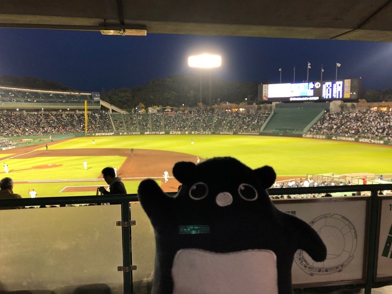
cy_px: 147
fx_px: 317
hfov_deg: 63.4
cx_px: 196
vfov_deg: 49.7
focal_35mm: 28
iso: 40
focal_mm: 3.99
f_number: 1.8
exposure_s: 1/15
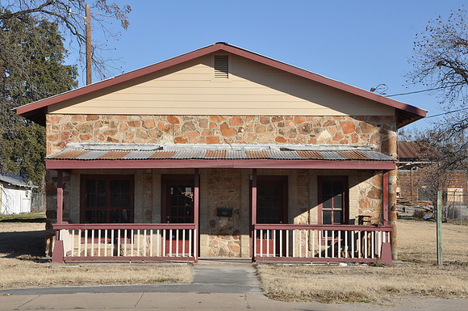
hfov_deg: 27.0
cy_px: 156
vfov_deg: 18.1
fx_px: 974
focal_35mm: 75
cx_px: 234
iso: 200
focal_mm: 50
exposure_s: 1/160
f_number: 13
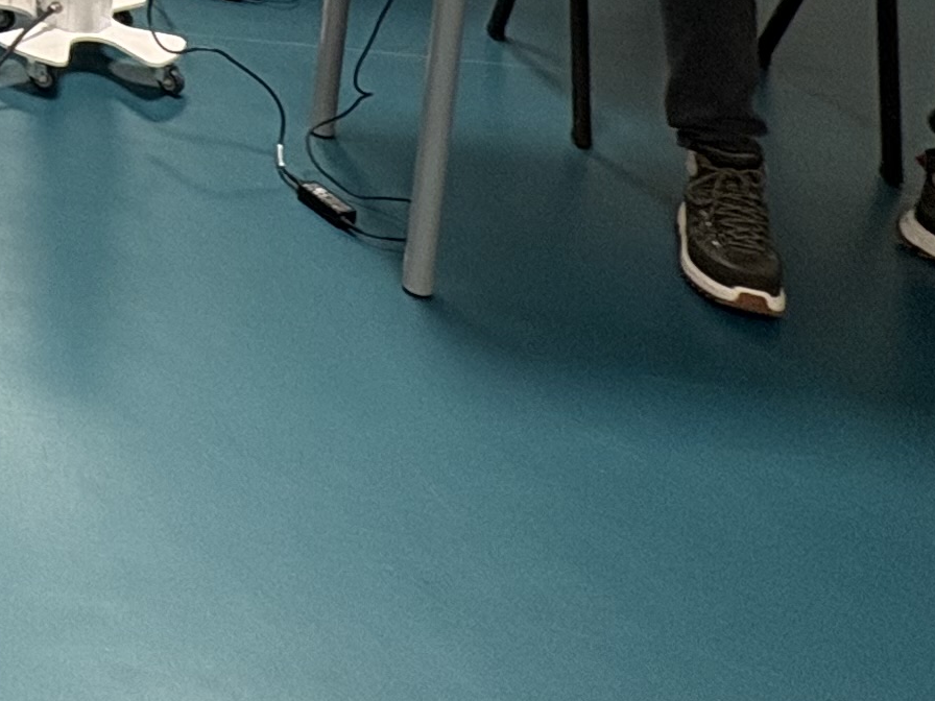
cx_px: -588
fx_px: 1702
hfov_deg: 22.8
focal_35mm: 63
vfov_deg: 18.9
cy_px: -499
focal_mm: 2.22
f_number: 2.2
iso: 125
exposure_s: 1/50
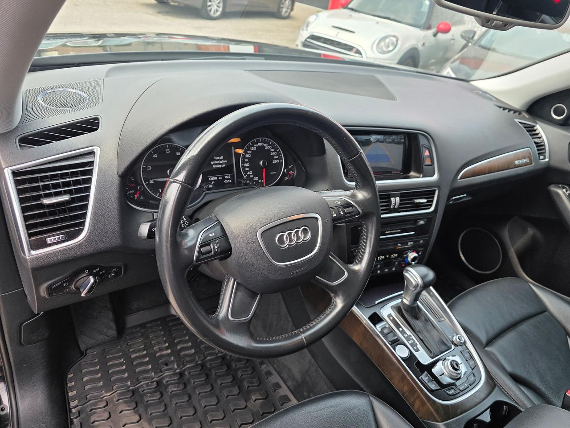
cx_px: 285
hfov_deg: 73.9
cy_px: 214
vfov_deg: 58.9
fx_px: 379
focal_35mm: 23
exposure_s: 1/359
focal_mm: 6.3
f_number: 1.7
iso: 40
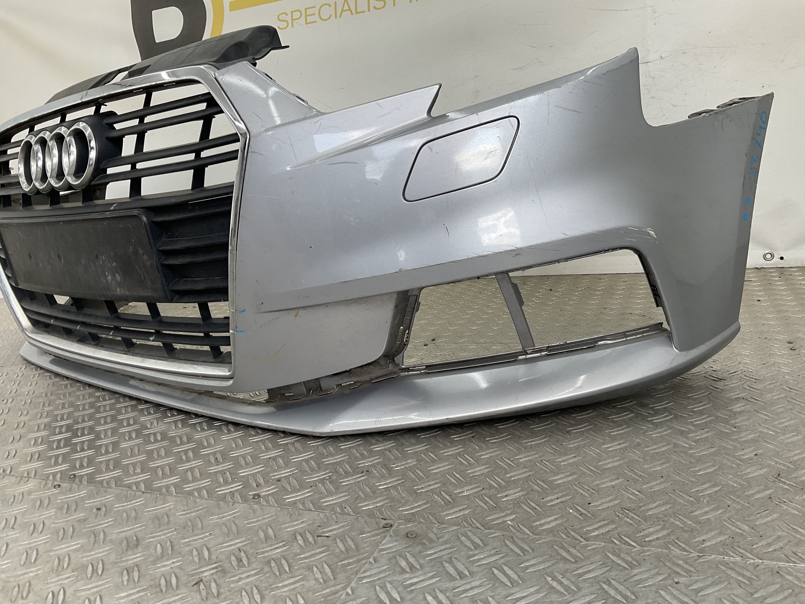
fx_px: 674
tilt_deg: -12.8
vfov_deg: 48.2
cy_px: 302
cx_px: 402
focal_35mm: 29
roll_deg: +6.2
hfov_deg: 61.7
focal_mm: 3
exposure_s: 1/139
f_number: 1.8
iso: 16
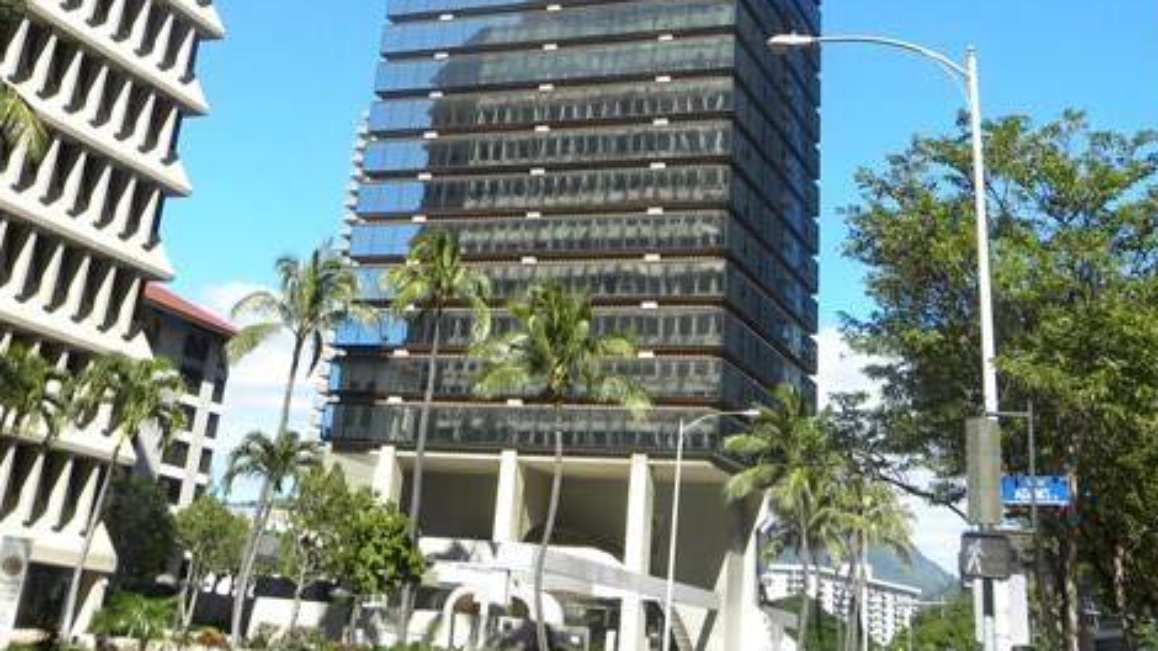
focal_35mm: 49
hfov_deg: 42.1
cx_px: 586
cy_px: -96
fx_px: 1504
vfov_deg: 22.7
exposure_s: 1/199
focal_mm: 5.9
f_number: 5
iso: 64
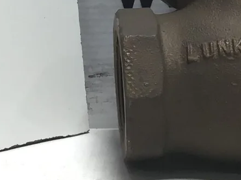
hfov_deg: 14.1
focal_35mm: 140
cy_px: -143
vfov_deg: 10.0
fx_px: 974
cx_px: 162
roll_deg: -1.2
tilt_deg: -3.7
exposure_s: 1/120
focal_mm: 3.3
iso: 40
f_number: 2.4
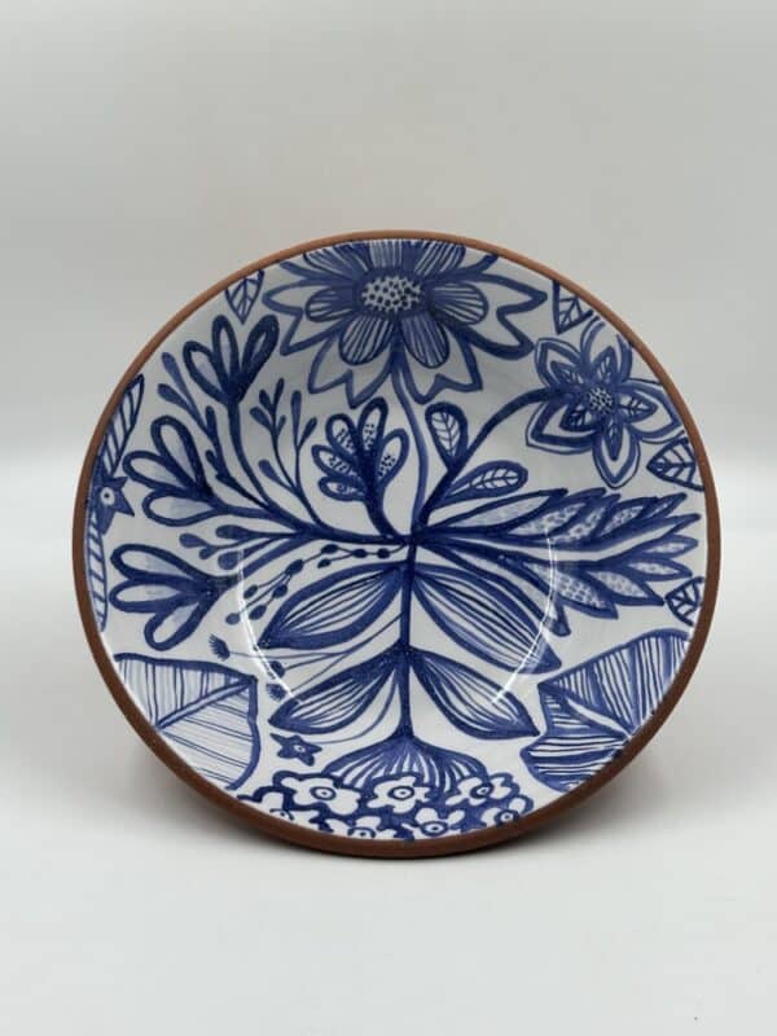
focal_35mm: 48
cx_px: 388
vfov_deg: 39.7
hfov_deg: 30.3
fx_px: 1437
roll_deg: -1.6
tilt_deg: -24.7
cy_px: 518
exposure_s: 1/393
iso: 64
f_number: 1.78
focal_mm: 6.86
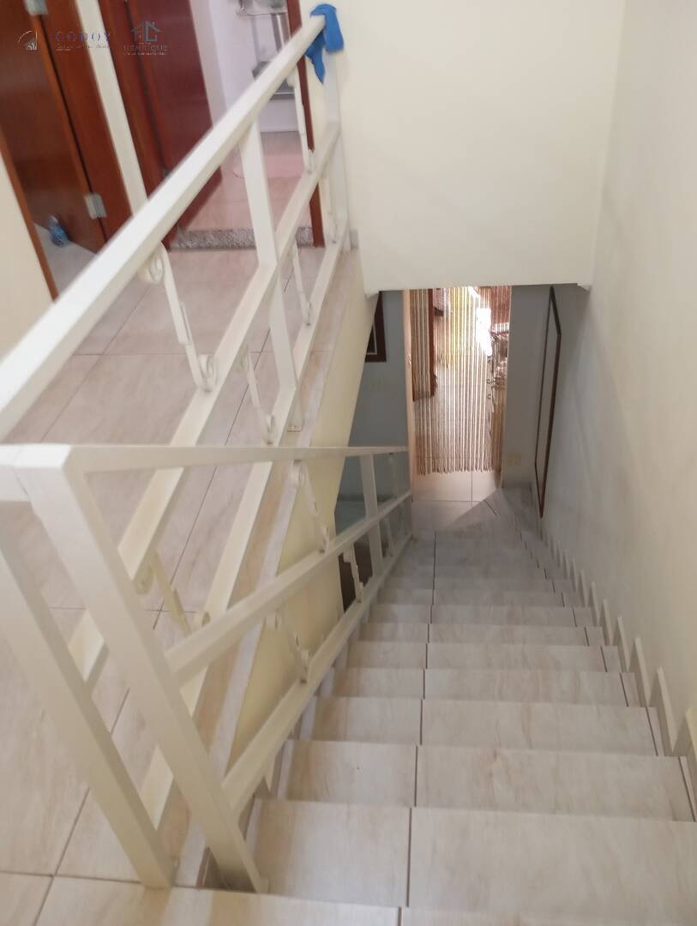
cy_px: 463
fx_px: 750
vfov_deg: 63.4
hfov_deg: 49.8
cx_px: 348
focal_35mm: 28
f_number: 1.8
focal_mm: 4.27
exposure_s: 1/20
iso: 1850
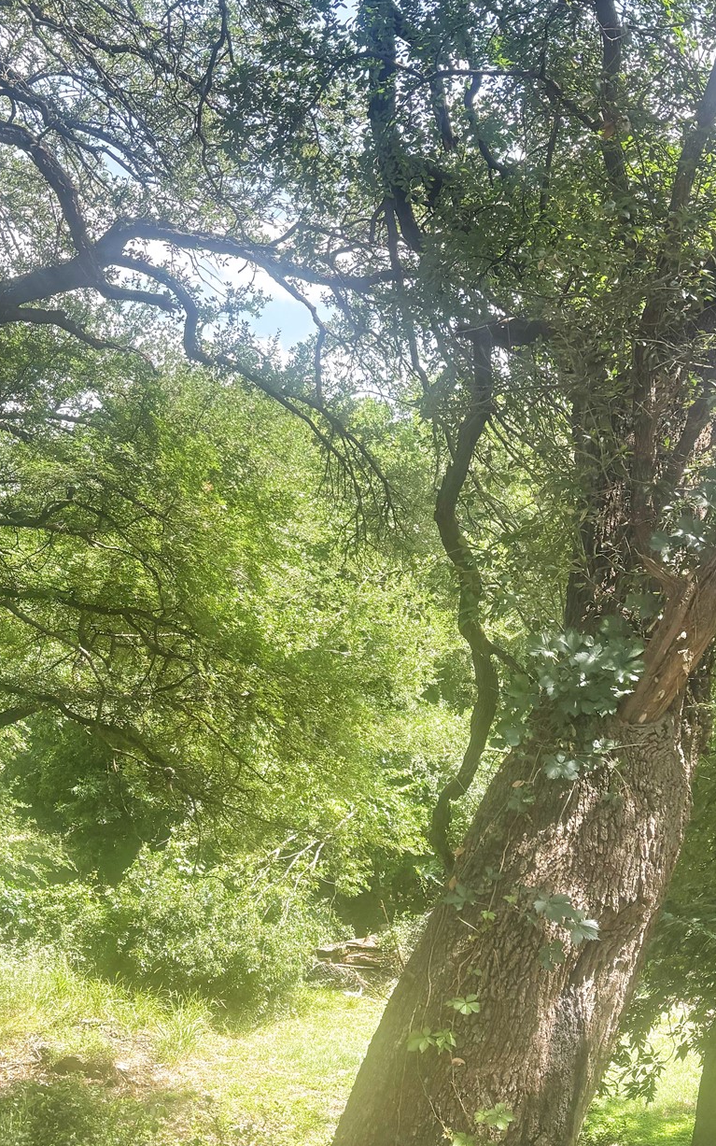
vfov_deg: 43.5
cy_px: 610
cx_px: 464
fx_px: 1436
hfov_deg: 27.9
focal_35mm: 46
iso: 50
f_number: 1.6
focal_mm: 5.96
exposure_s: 1/649
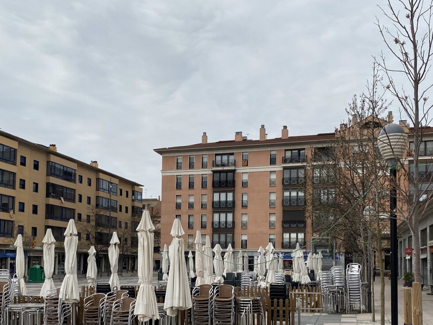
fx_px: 513
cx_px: 209
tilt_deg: +3.3
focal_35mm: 41
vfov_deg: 34.5
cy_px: 239
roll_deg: -0.7
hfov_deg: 45.8
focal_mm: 4.25
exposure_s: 1/2967
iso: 32
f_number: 1.8
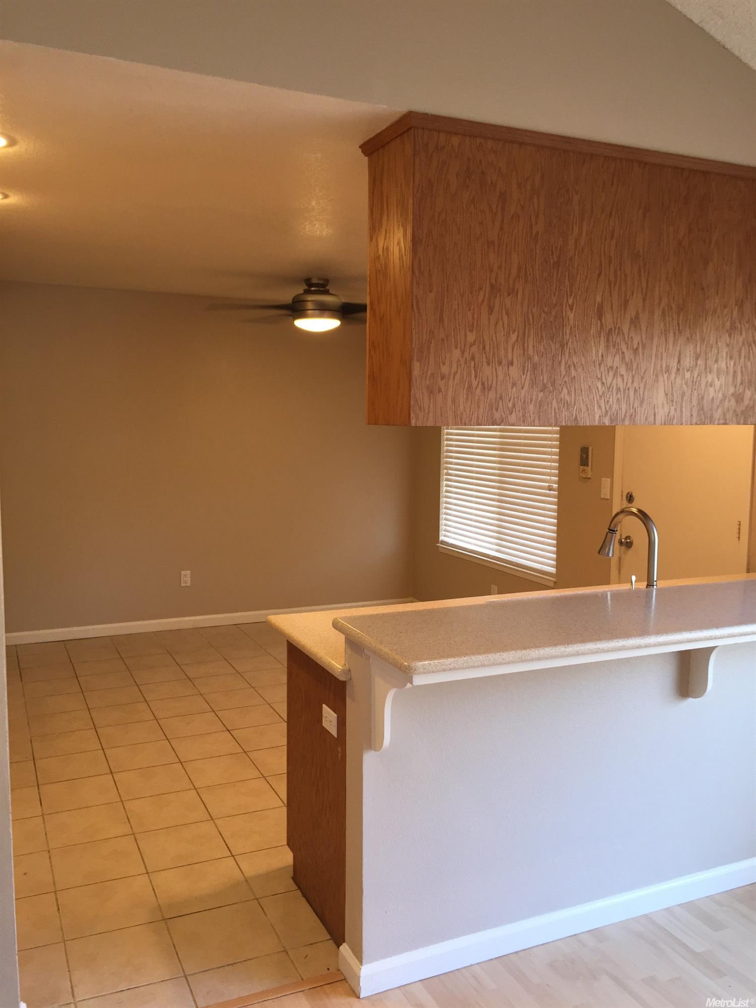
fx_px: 844
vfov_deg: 61.7
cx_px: 378
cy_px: 504
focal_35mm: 29
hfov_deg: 48.2
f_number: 2.2
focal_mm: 4.15
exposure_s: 1/30
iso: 64
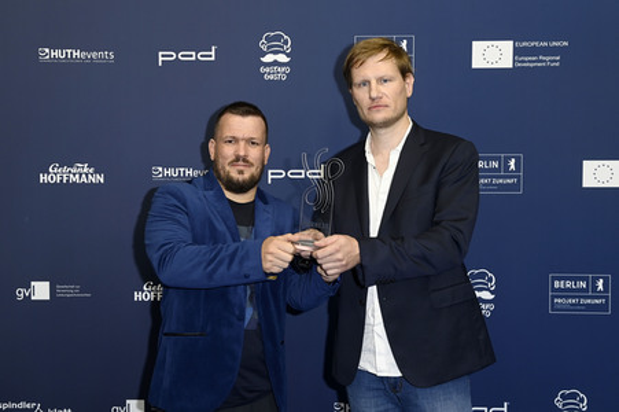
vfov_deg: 31.8
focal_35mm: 42
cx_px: 310
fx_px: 722
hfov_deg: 46.4
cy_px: 206
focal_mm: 42
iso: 800
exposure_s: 1/250
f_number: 5
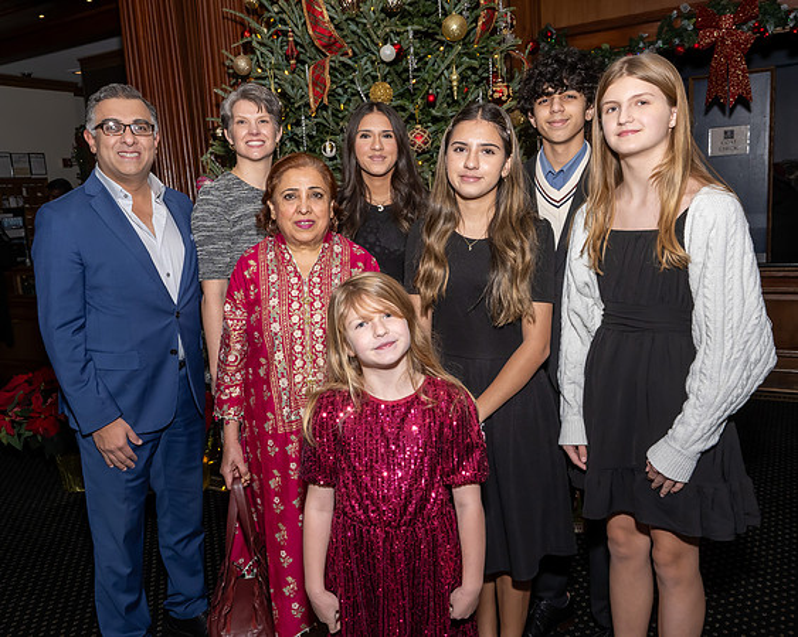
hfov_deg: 61.5
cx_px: 393
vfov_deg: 50.8
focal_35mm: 28
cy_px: 316
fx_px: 671
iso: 500
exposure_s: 1/250
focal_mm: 17
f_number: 9
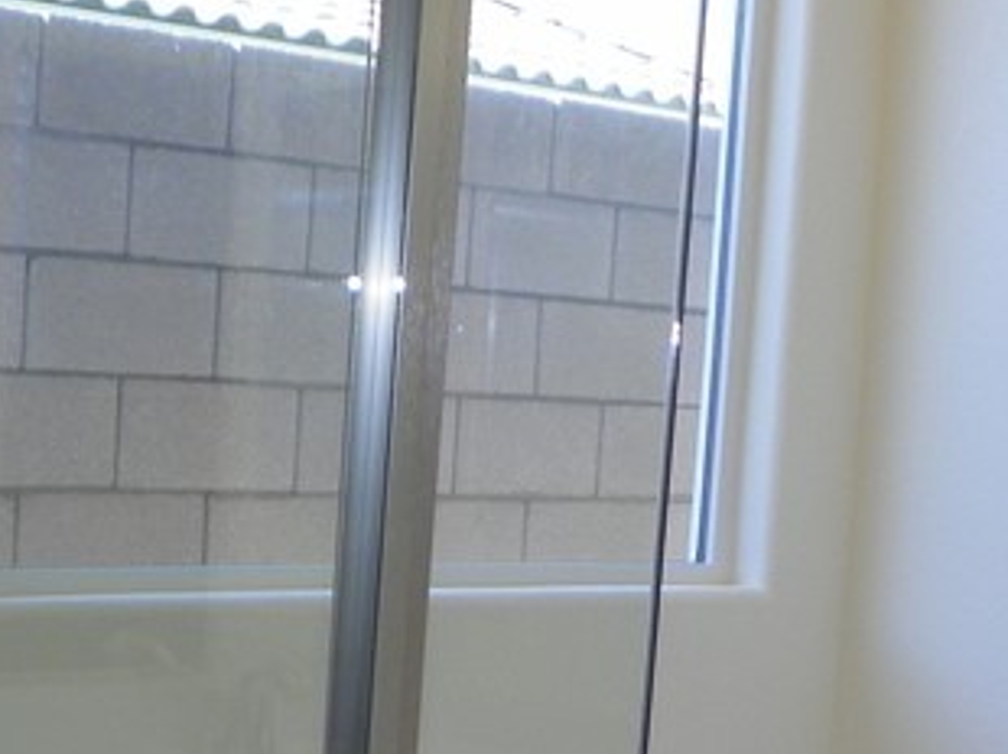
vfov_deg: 16.9
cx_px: 546
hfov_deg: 22.8
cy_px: 702
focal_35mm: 86
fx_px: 2502
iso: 64
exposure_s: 1/80
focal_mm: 4.6
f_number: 2.8
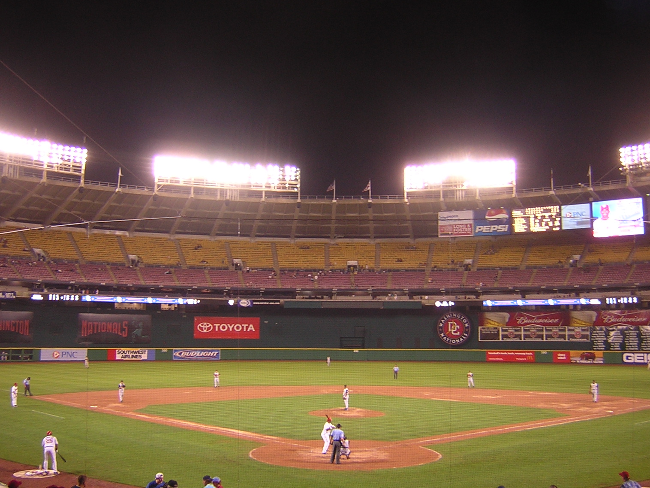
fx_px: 714
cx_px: 329
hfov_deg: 49.0
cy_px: 250
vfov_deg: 37.7
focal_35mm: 38
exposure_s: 1/30
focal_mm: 4.7
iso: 111
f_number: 2.6
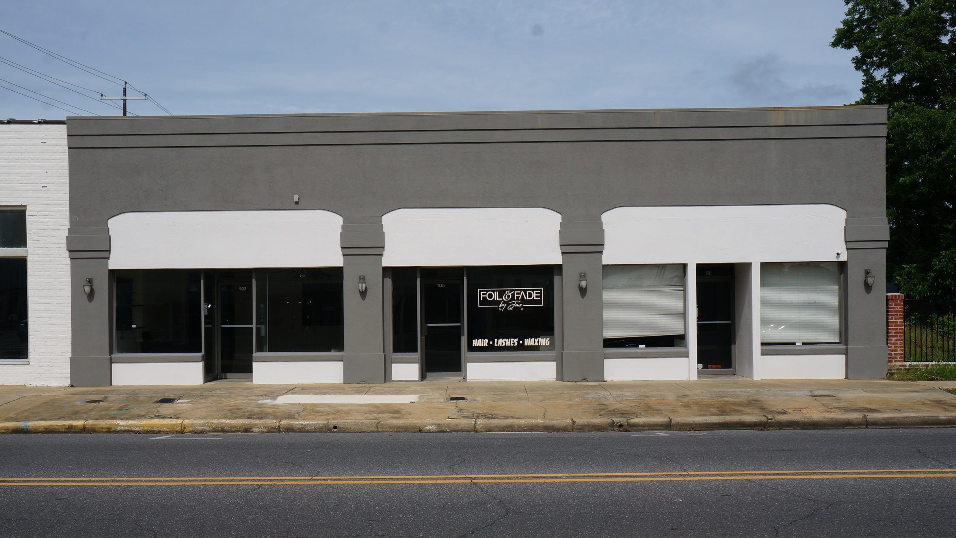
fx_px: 963
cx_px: 477
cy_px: 316
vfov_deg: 31.1
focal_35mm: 38
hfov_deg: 52.8
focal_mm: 24
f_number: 13
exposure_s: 1/250
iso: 100
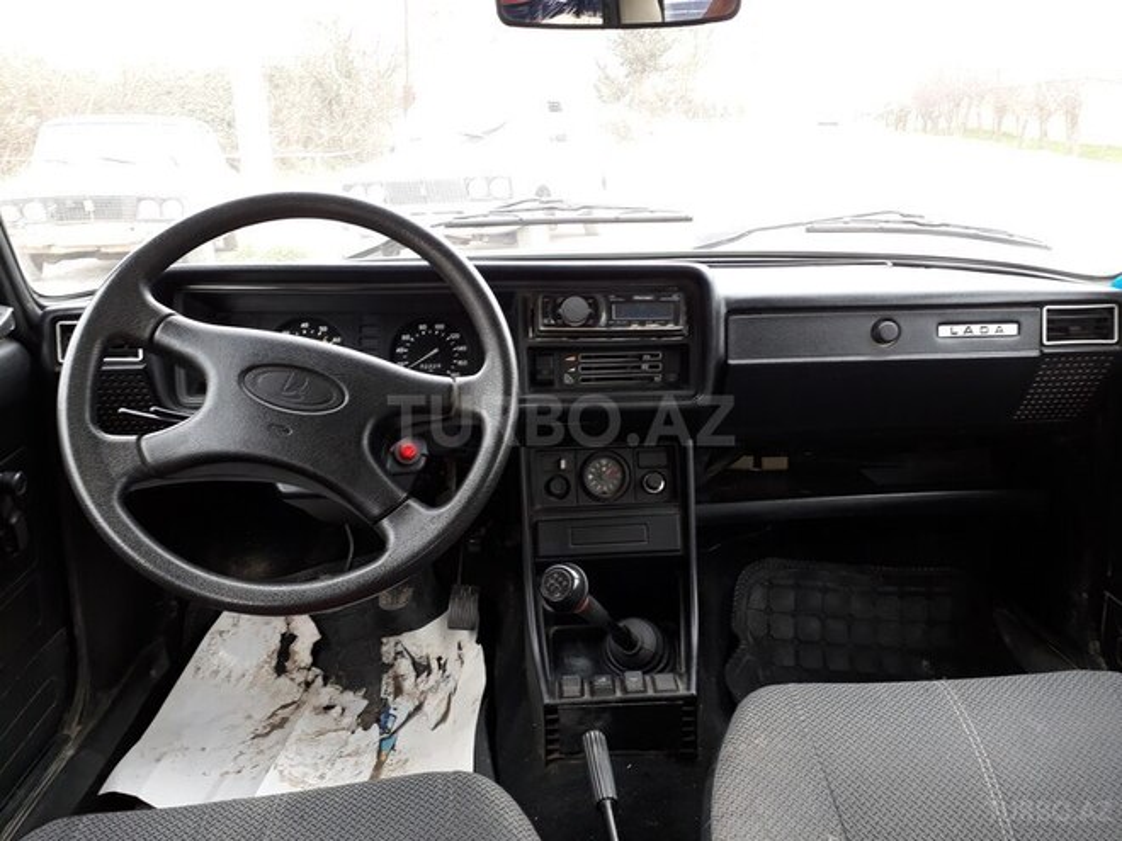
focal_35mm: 27
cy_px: 420
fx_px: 875
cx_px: 561
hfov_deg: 65.3
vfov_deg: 51.4
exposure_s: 1/50
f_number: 1.9
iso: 40
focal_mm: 3.6
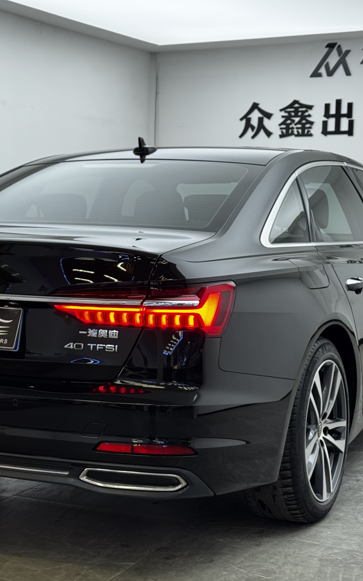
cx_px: 130
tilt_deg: -4.1
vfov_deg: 30.2
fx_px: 1076
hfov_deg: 19.1
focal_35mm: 68
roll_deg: +0.8
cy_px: 290
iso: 125
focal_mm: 6.76
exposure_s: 1/50
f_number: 1.78
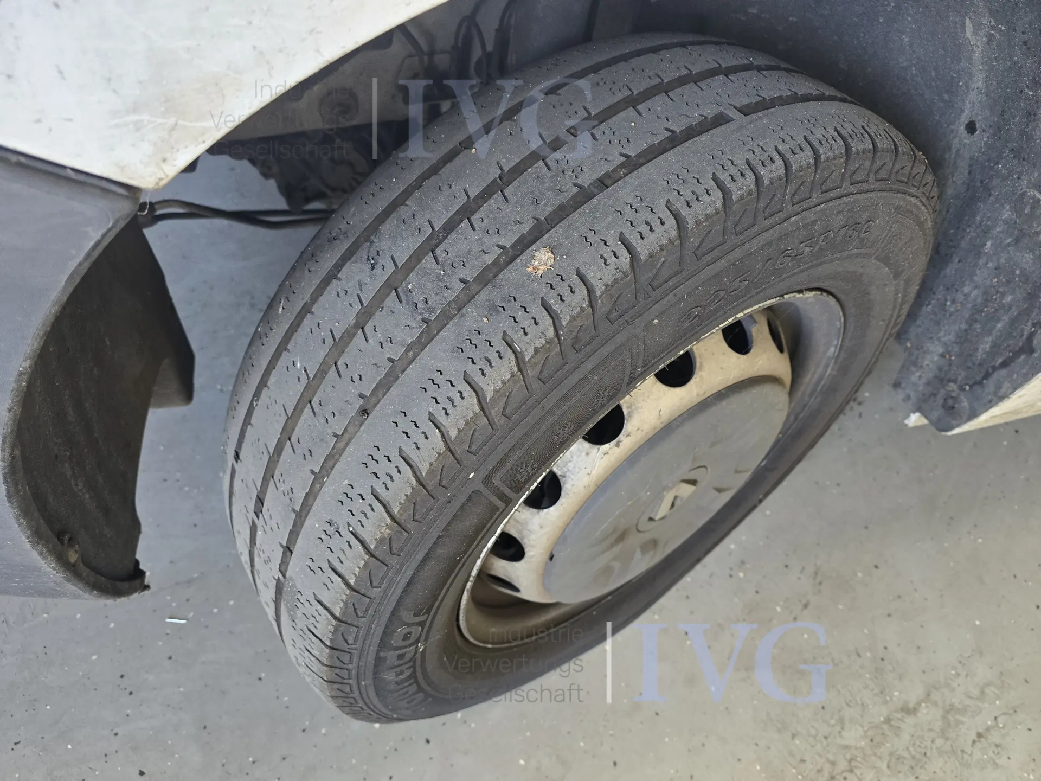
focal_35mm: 23
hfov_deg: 73.9
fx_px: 692
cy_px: 390
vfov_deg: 58.9
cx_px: 520
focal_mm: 6.3
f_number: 1.7
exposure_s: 1/180
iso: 200
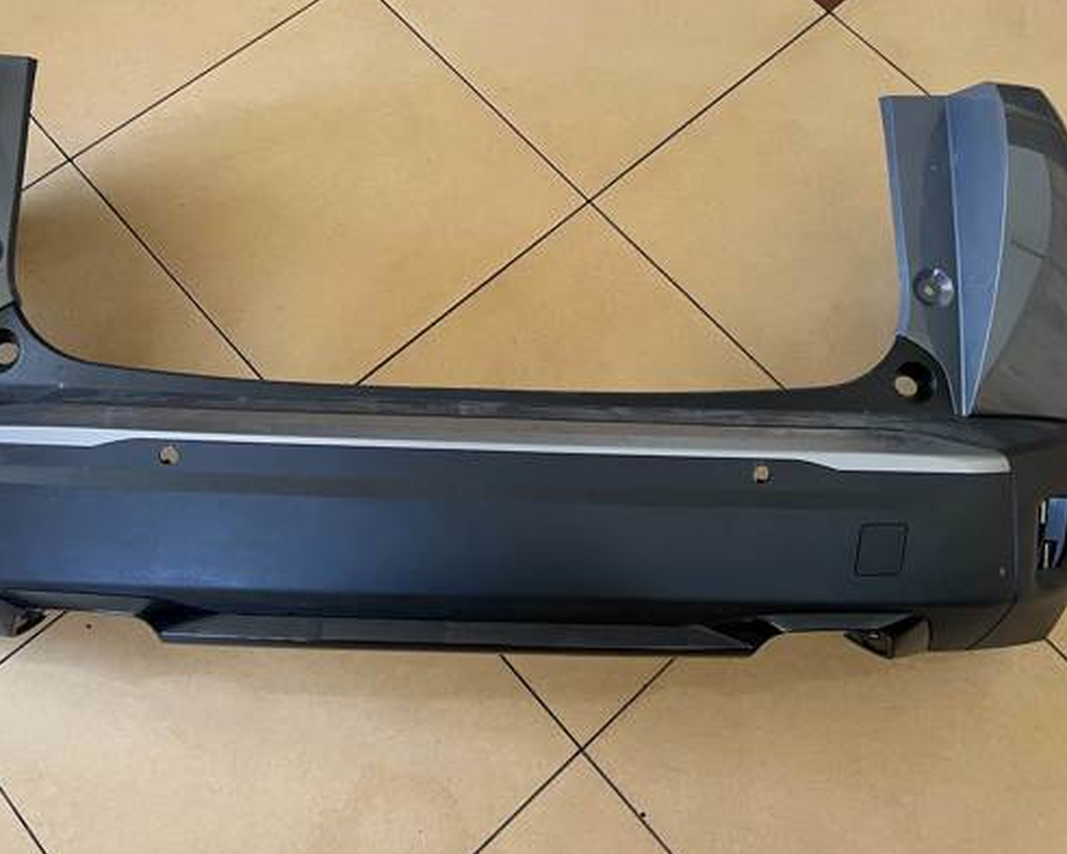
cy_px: 362
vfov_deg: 44.4
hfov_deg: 53.9
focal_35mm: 33
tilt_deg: -68.9
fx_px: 1043
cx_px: 445
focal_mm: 5.1
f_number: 1.6
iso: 250
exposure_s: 1/60
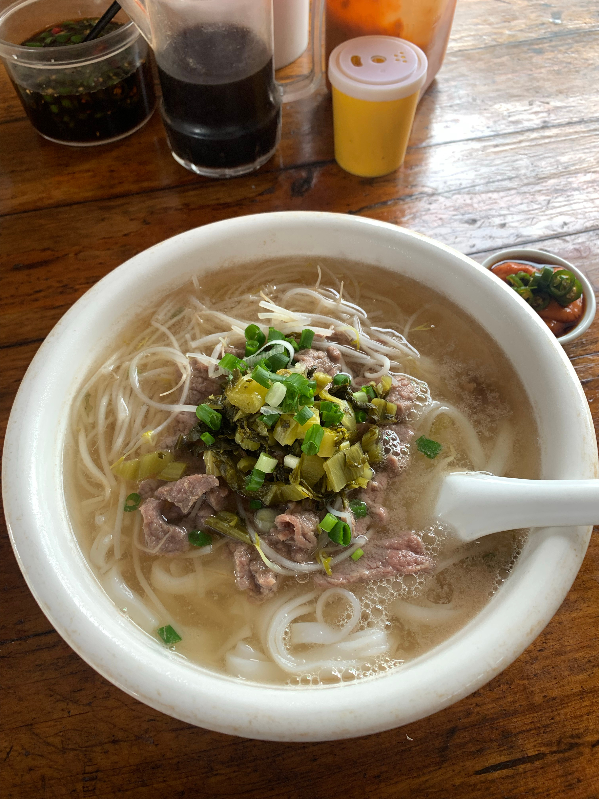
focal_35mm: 26
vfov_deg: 67.3
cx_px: 300
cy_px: 400
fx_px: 600
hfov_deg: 53.1
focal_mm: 4.25
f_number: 1.8
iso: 32
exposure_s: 1/121
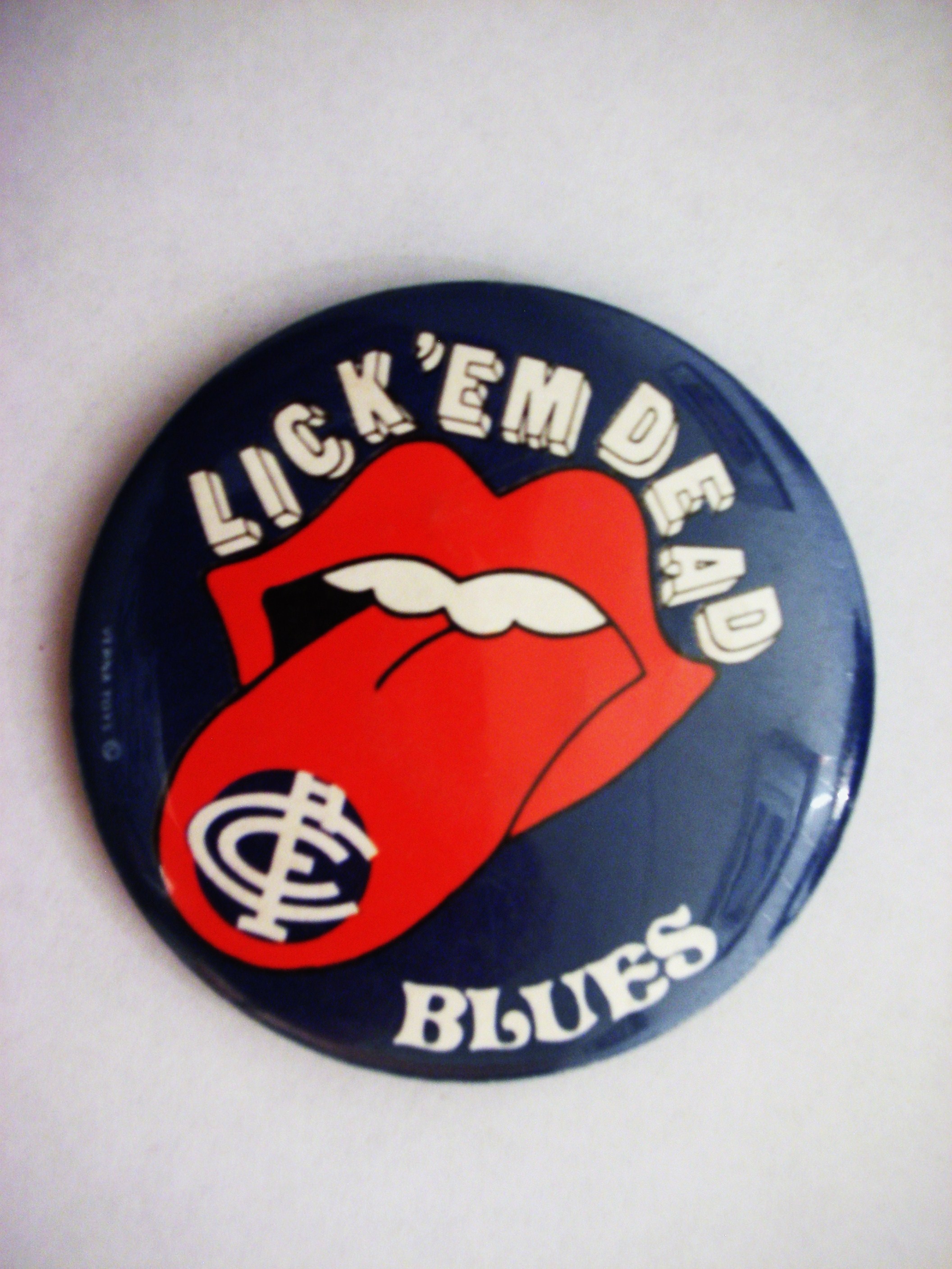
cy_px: 634
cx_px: 476
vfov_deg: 52.6
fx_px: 1283
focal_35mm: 35
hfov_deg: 40.7
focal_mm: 5.8
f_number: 3
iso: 200
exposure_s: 1/2.2
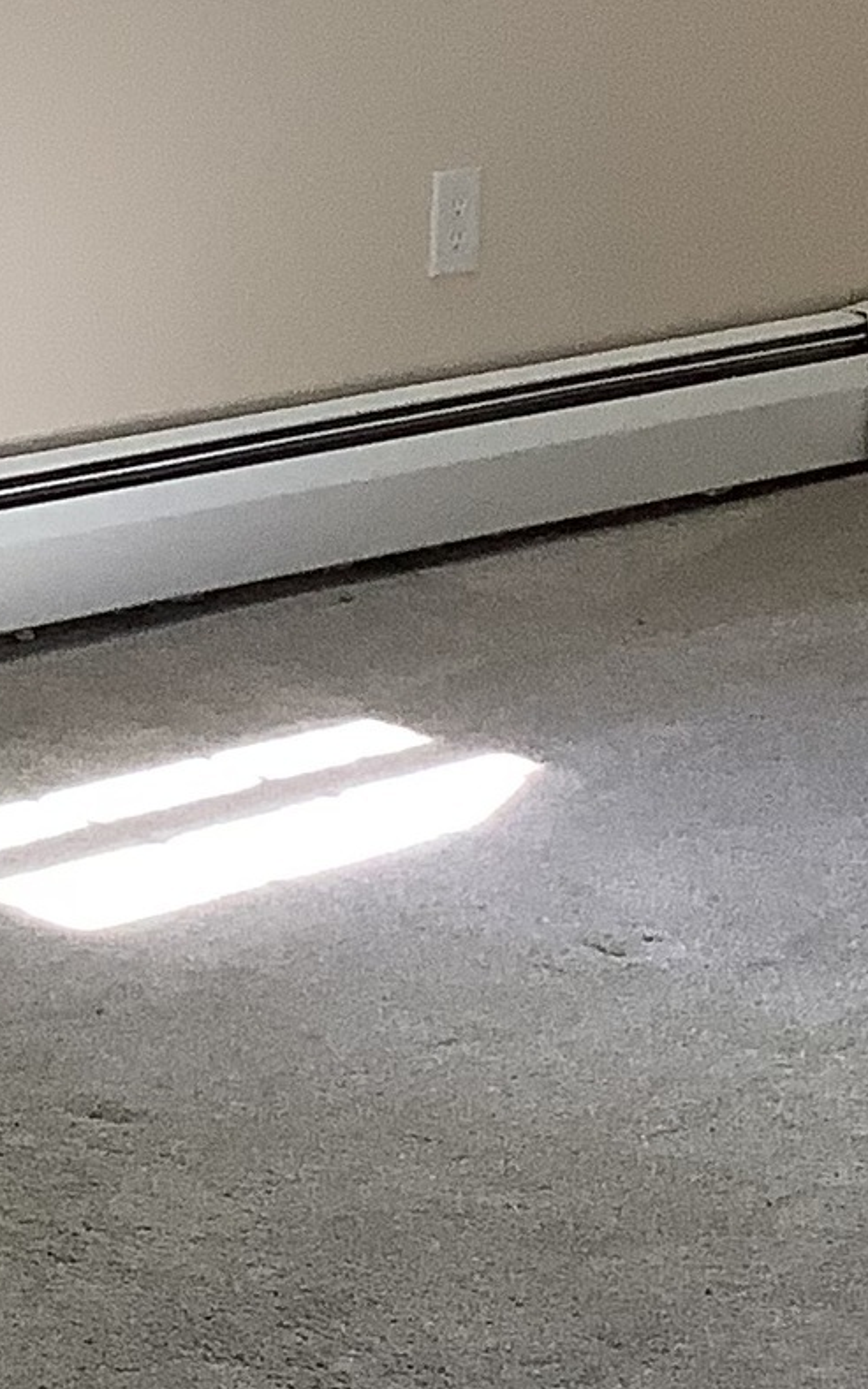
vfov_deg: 16.2
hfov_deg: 10.1
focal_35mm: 128
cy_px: 296
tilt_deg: -12.3
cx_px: -83
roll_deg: +0.1
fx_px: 4846
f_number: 2.4
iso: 80
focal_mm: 3.3
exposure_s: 1/60
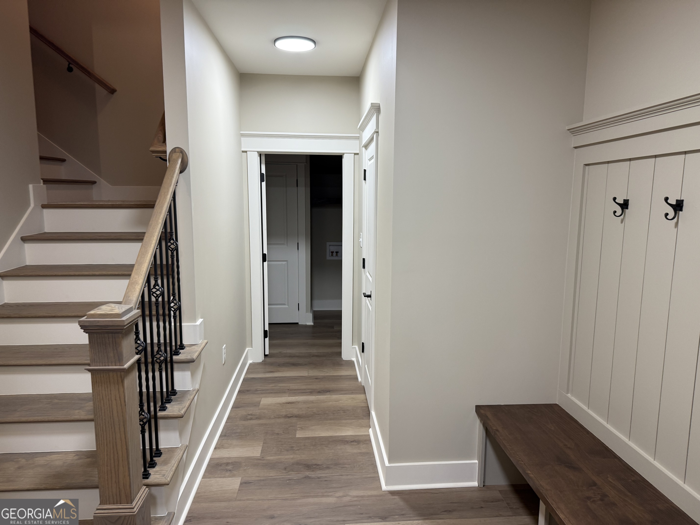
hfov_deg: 71.6
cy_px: 262
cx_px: 350
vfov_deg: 56.8
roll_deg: -0.3
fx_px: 485
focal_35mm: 24
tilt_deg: -6.5
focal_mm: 6.76
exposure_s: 1/60
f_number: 1.78
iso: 125
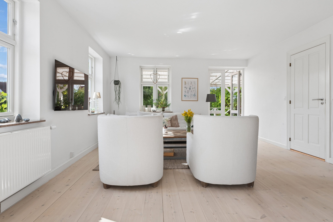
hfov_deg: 84.0
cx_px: 166
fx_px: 185
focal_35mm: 20
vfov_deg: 61.9
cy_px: 111
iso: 400
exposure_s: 1/60
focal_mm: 20
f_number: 13
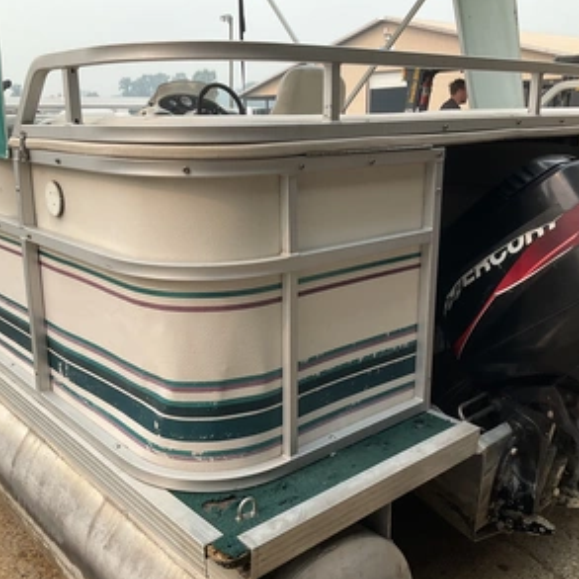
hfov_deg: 47.2
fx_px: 662
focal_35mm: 35
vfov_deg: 47.2
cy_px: 289
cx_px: 285
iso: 25
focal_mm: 3
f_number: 1.8
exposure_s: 1/534
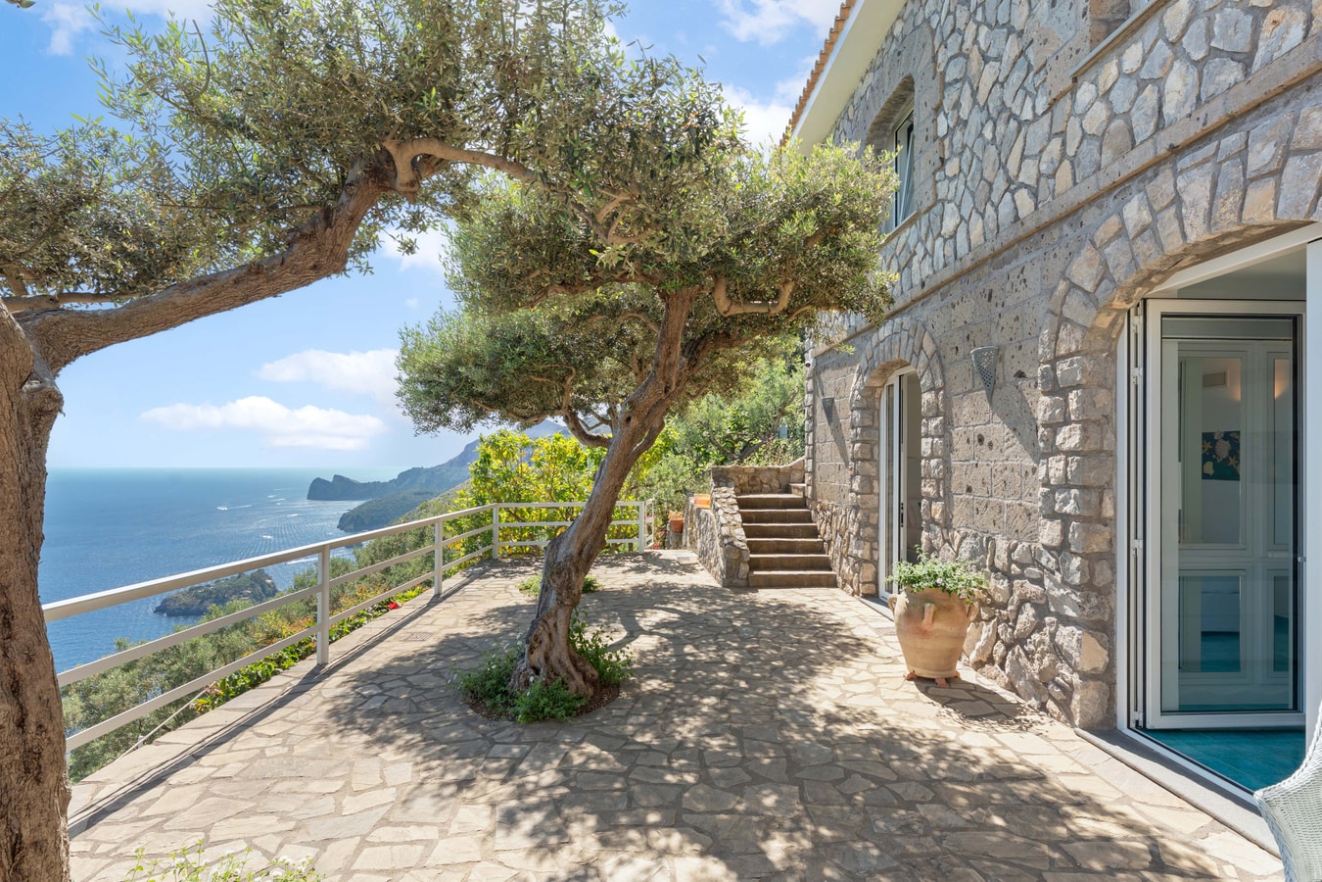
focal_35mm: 17
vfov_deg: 70.4
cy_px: 441
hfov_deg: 93.3
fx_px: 624
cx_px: 661
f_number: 9
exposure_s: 1/125
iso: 500
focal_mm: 17
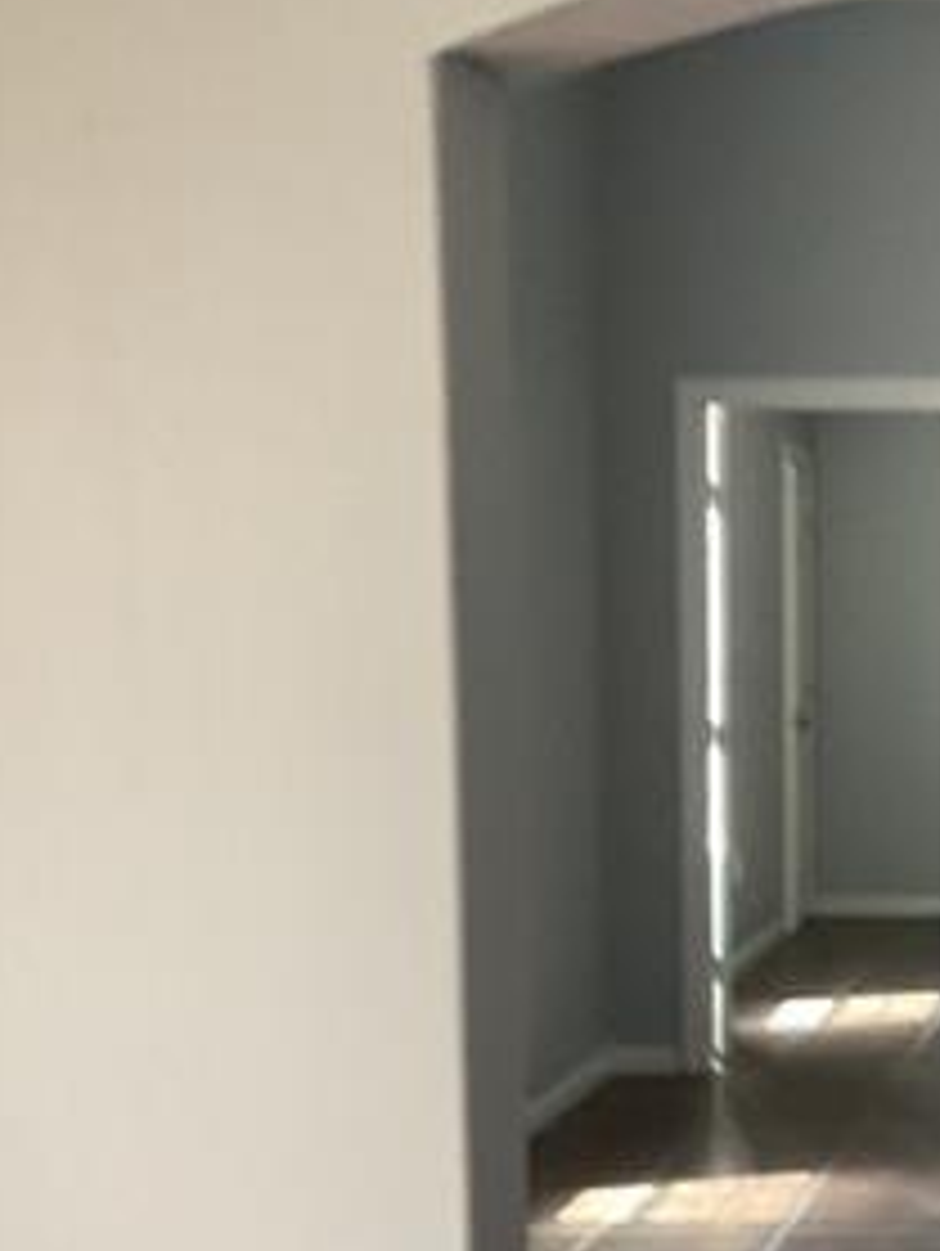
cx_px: 1192
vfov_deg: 24.1
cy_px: 936
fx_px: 2892
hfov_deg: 17.4
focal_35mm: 80
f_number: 1.8
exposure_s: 1/50
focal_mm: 3
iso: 80
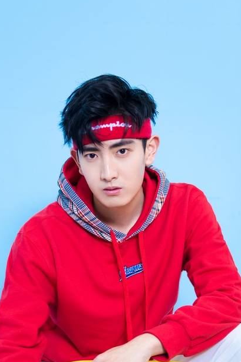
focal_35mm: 81
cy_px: 270
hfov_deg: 16.9
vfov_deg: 24.8
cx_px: 104
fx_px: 813
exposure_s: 1/160
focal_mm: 48
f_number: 2.8
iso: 400
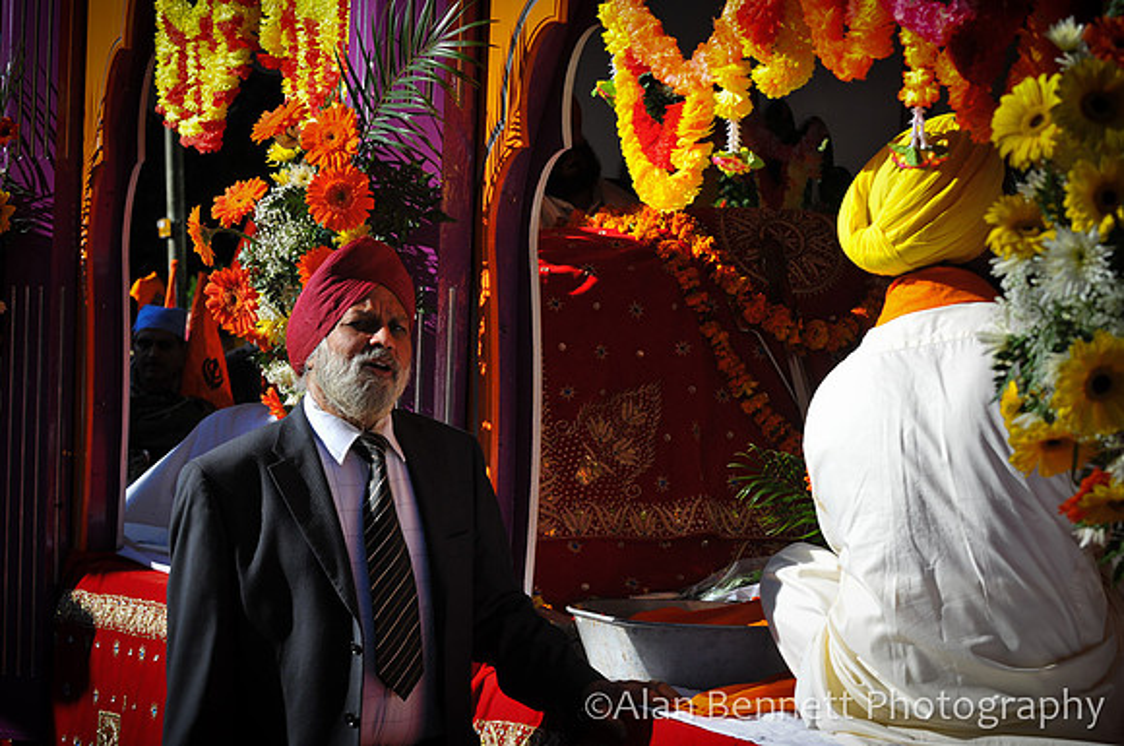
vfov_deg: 13.0
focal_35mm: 105
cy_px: 373
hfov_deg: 19.5
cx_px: 562
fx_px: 3274
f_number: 7.1
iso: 400
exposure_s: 1/1000
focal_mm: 70
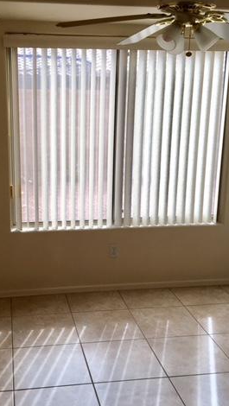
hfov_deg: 27.6
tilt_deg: -12.7
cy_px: 206
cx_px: 79
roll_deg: -0.6
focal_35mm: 43
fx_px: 463
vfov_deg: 47.3
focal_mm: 4.15
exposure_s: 1/120
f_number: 2.2
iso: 25
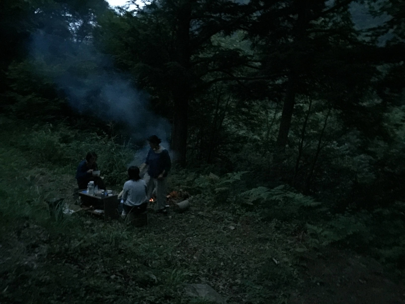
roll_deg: -1.7
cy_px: 152
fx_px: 339
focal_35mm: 29
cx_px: 202
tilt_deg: -10.5
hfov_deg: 61.7
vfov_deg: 48.2
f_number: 2.2
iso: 500
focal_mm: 4.15
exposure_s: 1/4
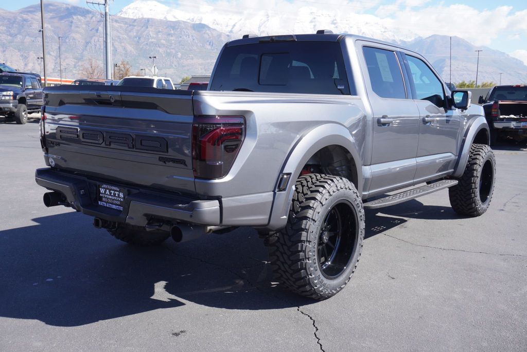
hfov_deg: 53.1
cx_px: 264
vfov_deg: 36.9
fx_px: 527
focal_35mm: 36
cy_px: 176
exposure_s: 1/160
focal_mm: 24
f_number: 7.1
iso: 100
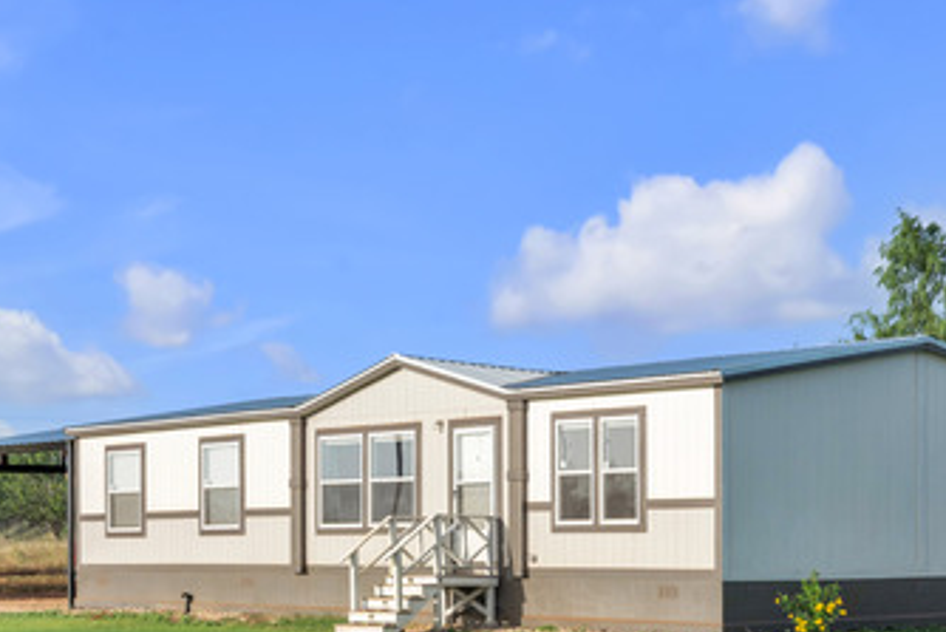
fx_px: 1849
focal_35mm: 70
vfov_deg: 19.2
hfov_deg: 28.6
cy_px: 503
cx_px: 566
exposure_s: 1/25
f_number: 8
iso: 160
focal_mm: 36.7
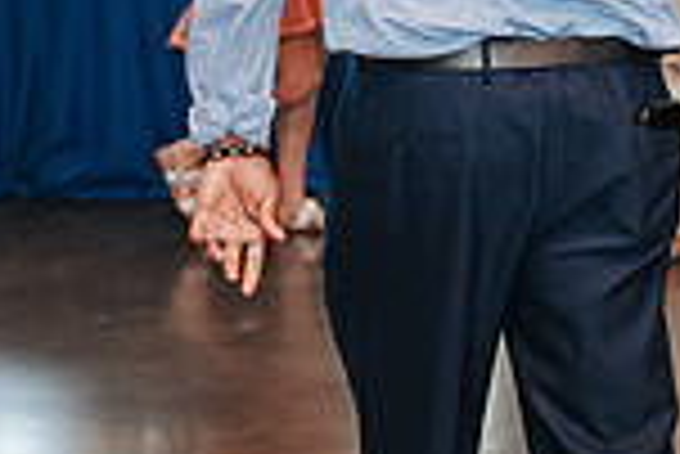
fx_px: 2533
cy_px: -47
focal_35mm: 134
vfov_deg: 10.1
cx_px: 685
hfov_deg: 15.0
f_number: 2.8
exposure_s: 1/160
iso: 1000
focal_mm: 35
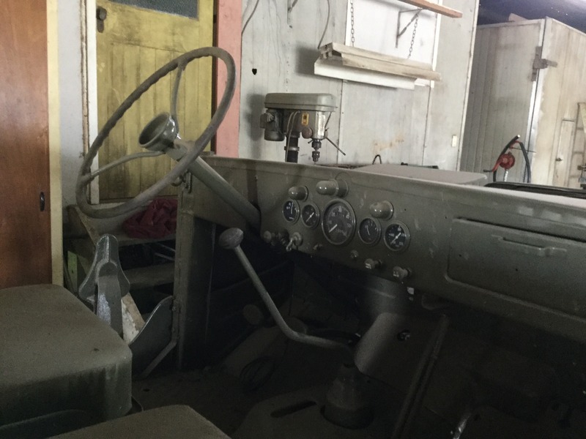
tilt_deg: -8.2
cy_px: 220
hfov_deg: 58.4
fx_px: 525
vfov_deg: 45.4
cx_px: 293
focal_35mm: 31
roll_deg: -4.9
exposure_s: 1/17
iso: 200
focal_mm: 3.3
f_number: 2.4
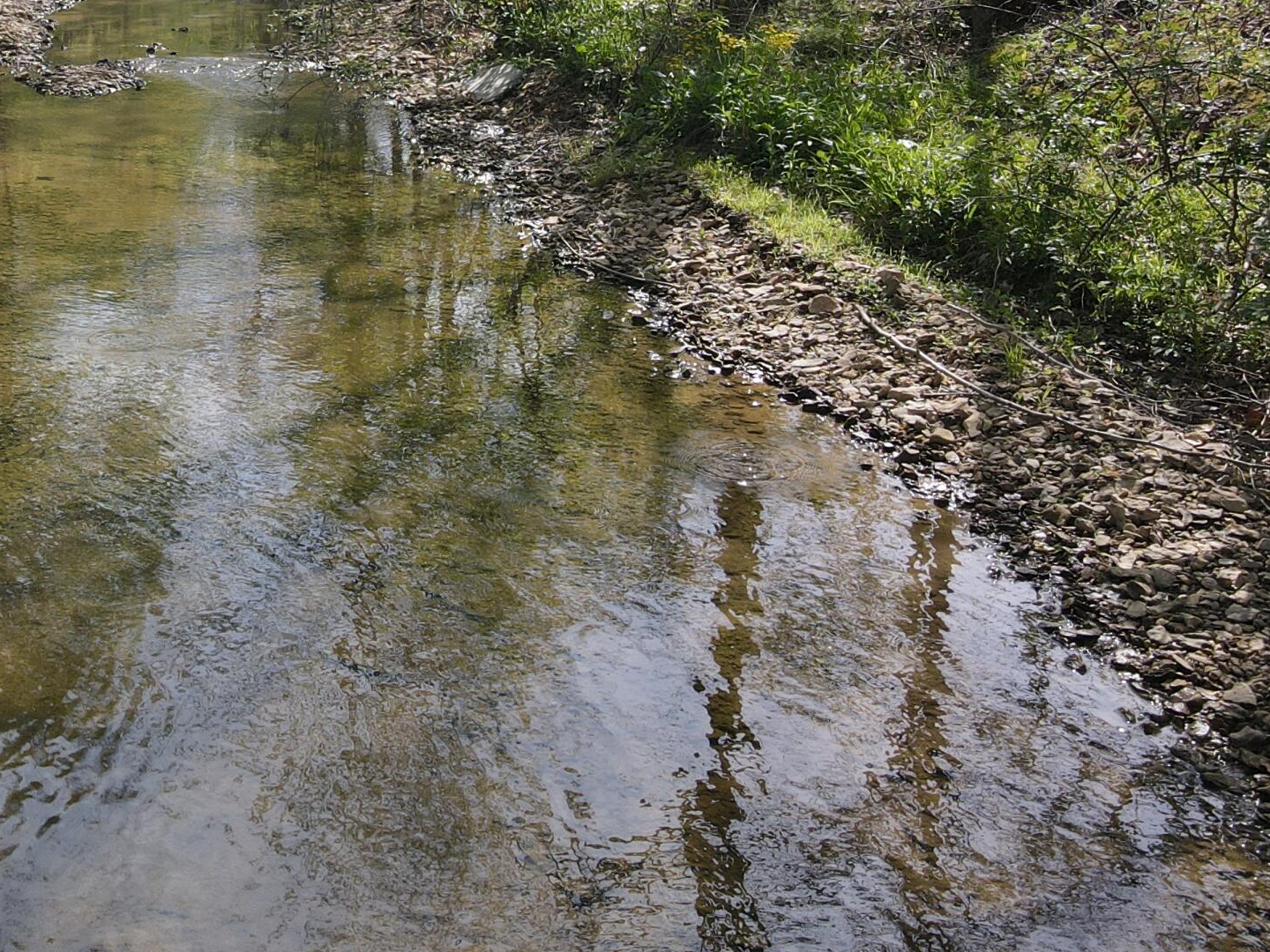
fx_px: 1834
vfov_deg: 27.7
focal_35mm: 50
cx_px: 120
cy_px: 46
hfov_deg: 35.8
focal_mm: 4.5
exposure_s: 1/350
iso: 100
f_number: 2.8
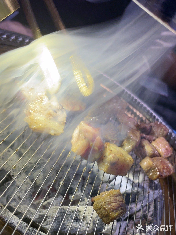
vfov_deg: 61.7
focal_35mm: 29
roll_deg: -36.1
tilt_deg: -35.4
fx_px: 197
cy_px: 118
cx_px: 88
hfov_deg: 48.2
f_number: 1.6
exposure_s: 1/66
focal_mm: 4.2
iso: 32
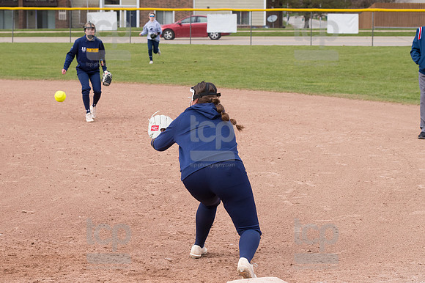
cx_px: 212
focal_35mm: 105
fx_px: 1239
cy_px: 142
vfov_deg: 13.0
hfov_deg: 19.5
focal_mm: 70
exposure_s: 1/1600
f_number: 5.6
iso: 640
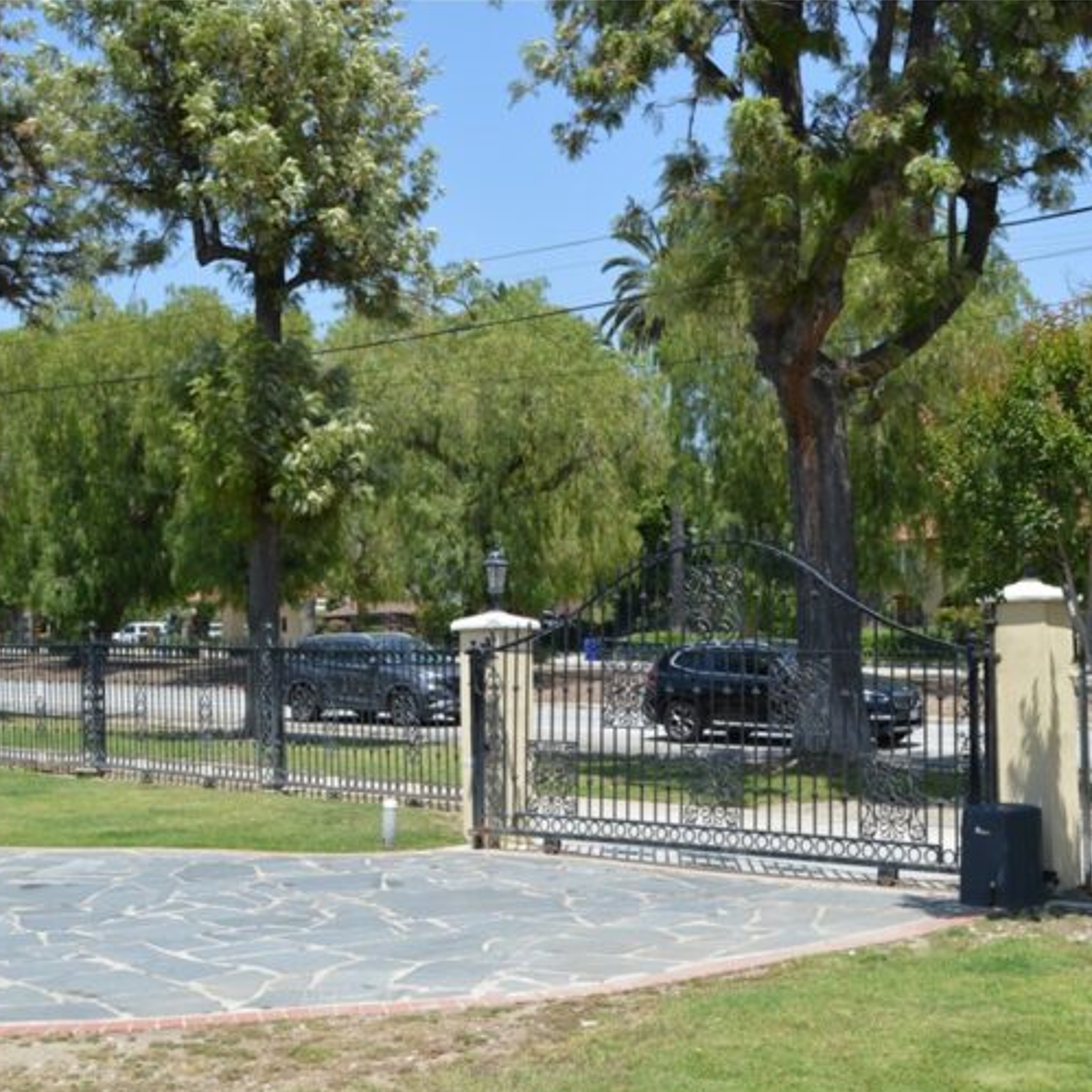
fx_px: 1820
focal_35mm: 51
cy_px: 556
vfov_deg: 33.4
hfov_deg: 33.3
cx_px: 674
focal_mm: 26
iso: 100
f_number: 7.1
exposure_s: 1/200
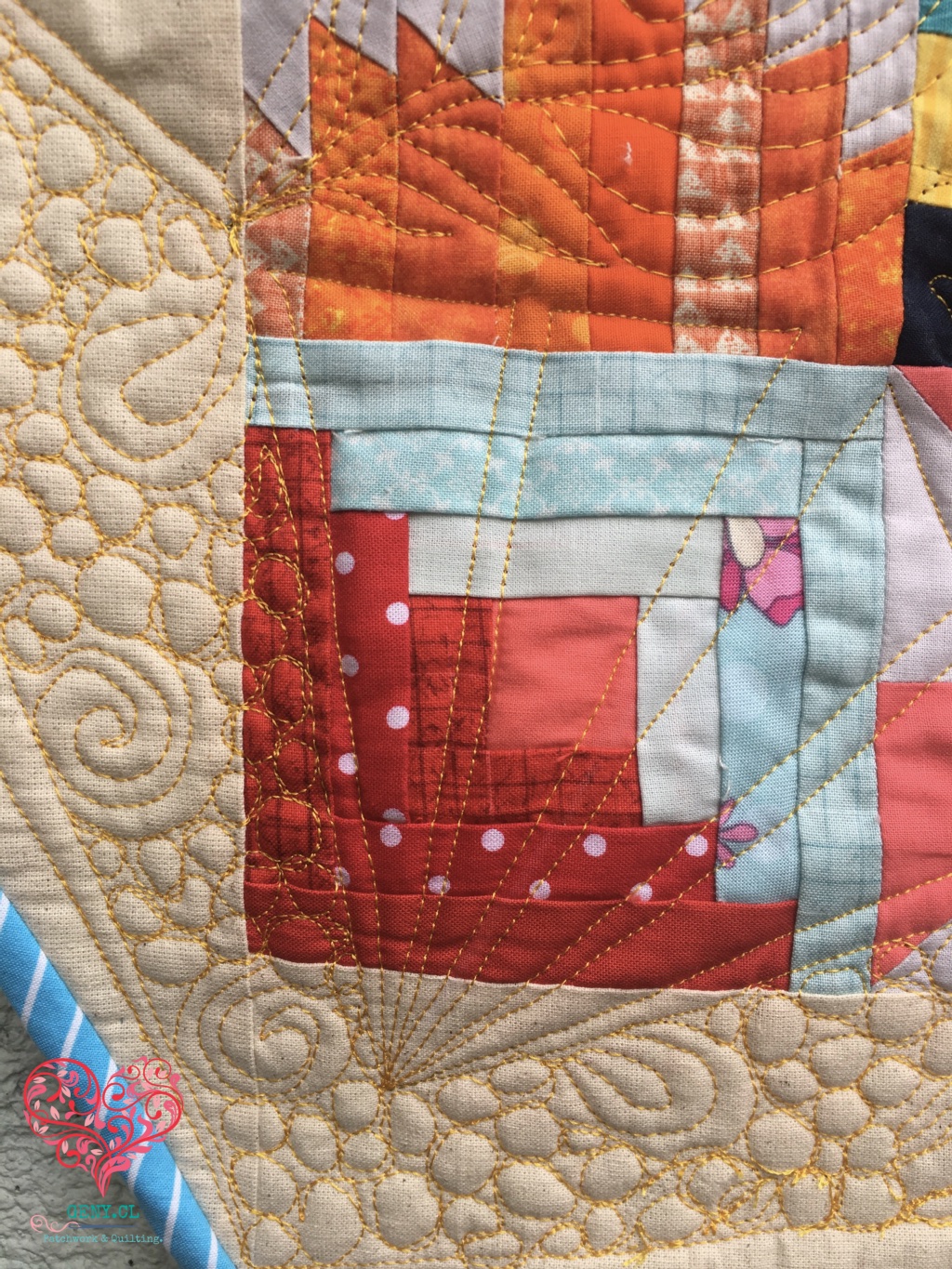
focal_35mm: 29
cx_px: 476
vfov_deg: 61.7
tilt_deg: -8.5
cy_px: 634
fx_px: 1063
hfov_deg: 48.2
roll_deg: -3.9
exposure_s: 1/103
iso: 25
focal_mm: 4.15
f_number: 2.2
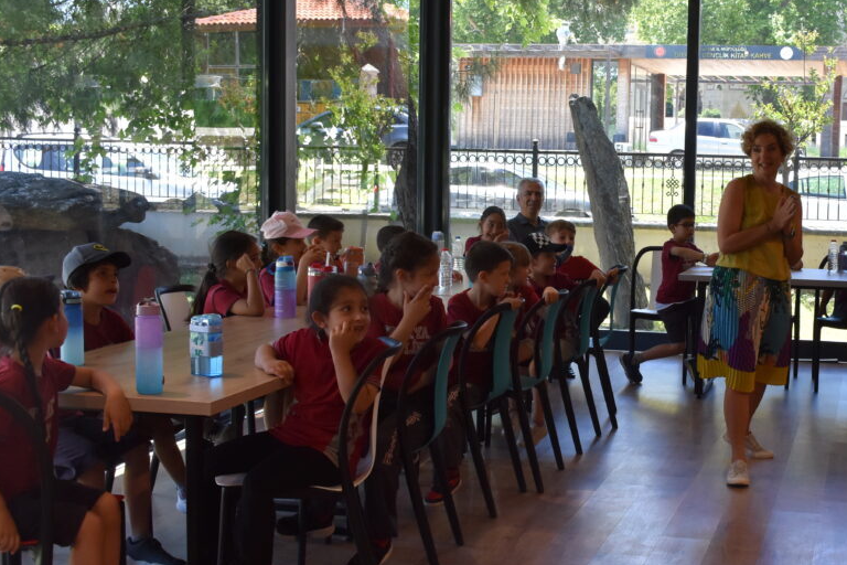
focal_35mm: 55
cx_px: 632
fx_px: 1294
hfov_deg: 35.5
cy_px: 271
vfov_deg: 24.6
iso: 800
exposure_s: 1/160
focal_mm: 22
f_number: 6.3
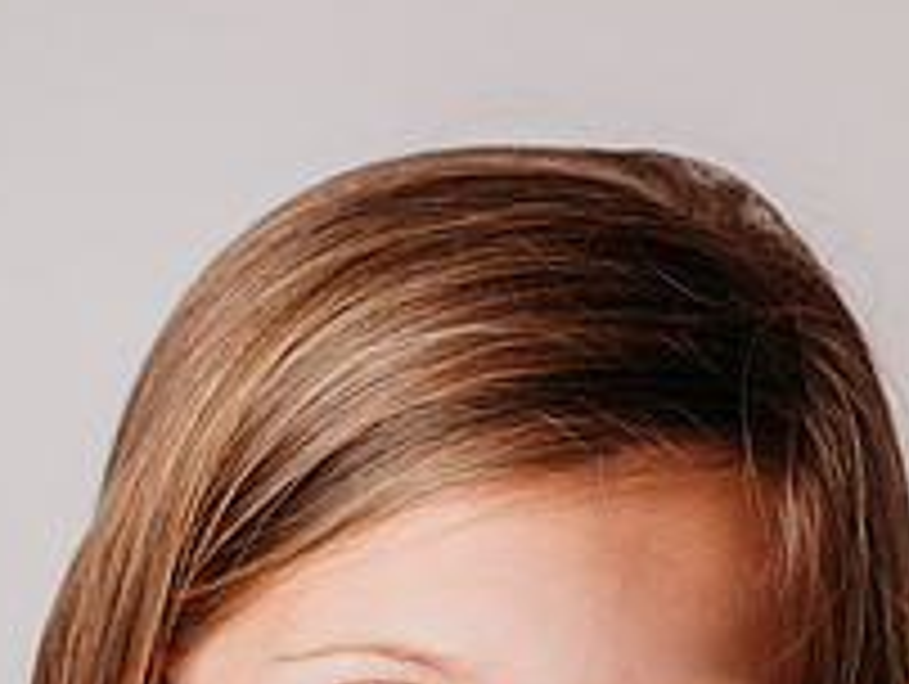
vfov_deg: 8.1
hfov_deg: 10.9
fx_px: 4785
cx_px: 468
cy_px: 882
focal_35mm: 182
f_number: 4
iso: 100
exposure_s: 1/200
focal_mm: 85
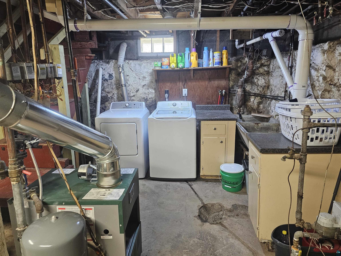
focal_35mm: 23
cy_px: 128
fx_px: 227
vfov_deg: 58.9
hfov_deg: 73.9
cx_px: 170
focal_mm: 6.3
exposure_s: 1/120
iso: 500
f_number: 1.7
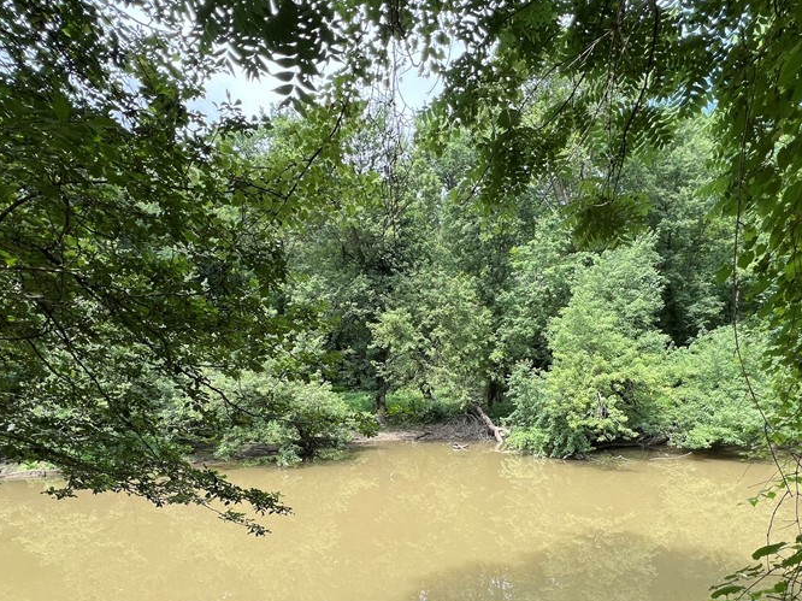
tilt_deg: -6.7
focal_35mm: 20
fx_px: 463
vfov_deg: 62.9
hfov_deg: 81.6
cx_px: 437
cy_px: 436
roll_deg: +0.8
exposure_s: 1/267
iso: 32
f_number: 1.8
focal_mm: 1.57
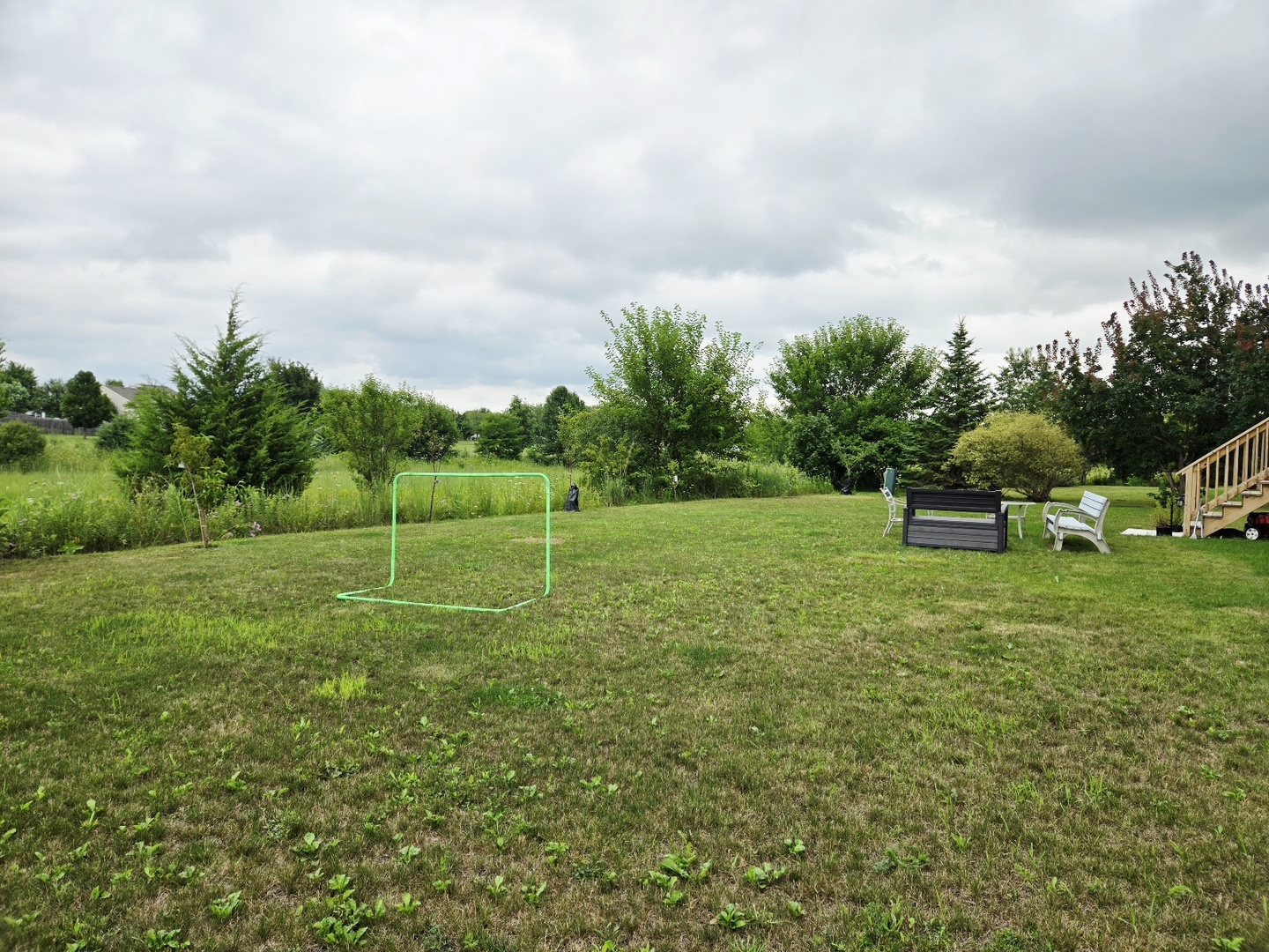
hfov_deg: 73.9
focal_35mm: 23
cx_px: 634
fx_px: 843
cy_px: 476
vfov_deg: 58.9
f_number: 1.8
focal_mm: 5.4
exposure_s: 1/909
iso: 25
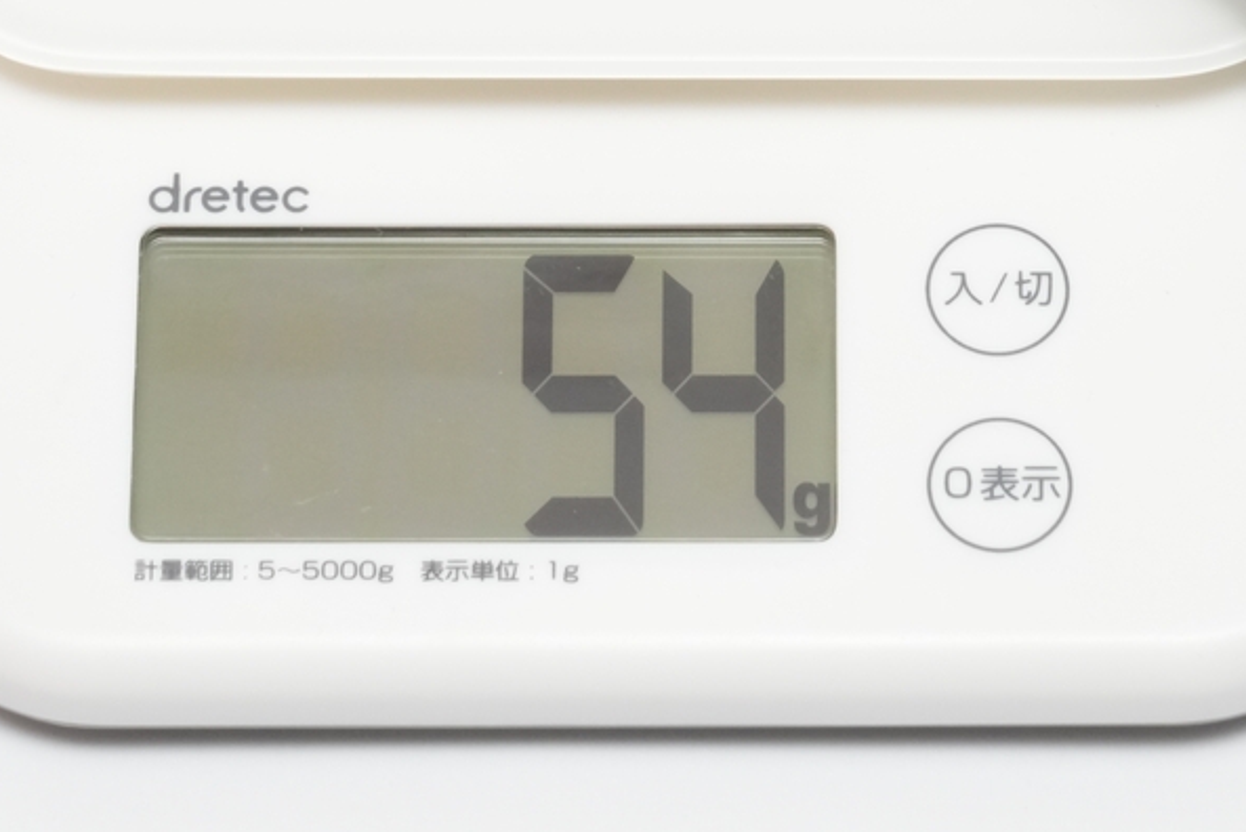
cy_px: -204
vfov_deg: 5.6
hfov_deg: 8.5
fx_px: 8414
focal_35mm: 243
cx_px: 645
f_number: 22
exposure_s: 1/60
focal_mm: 89
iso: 1600
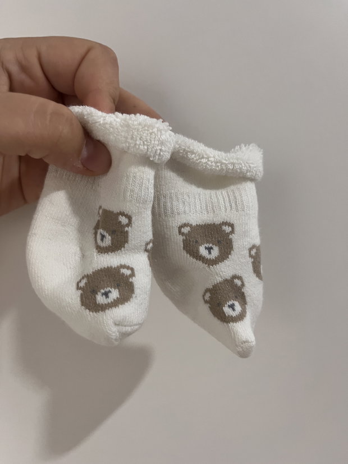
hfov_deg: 53.1
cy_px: 232
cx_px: 174
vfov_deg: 67.3
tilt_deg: -7.5
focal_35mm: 26
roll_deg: +10.5
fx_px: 349
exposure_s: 1/50
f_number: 1.6
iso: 250
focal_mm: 5.1
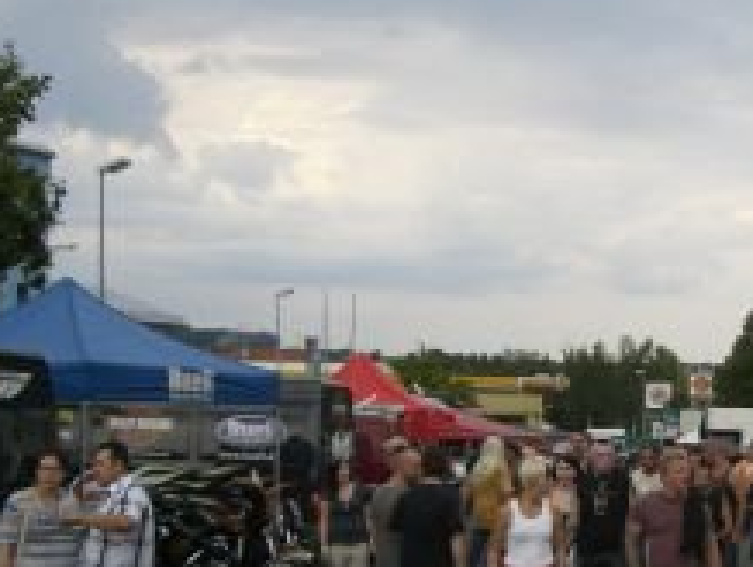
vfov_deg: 19.9
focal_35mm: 74
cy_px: 375
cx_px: 585
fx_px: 1611
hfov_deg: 25.9
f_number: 2.7
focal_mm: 6.2
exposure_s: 1/200
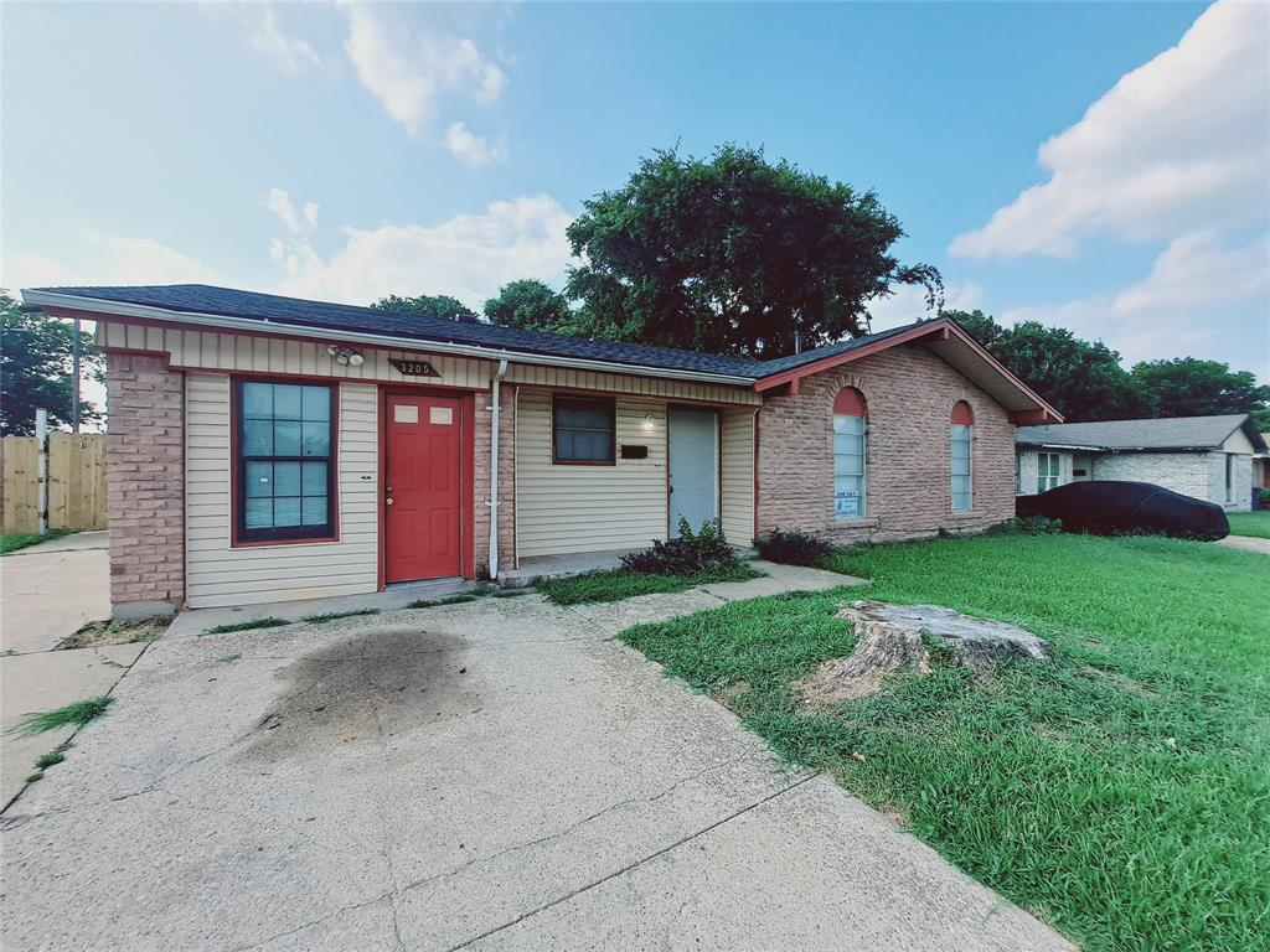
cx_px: 635
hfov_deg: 106.2
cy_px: 476
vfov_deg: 89.9
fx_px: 477
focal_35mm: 13
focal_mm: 1.74
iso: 40
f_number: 2.2
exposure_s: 1/2404
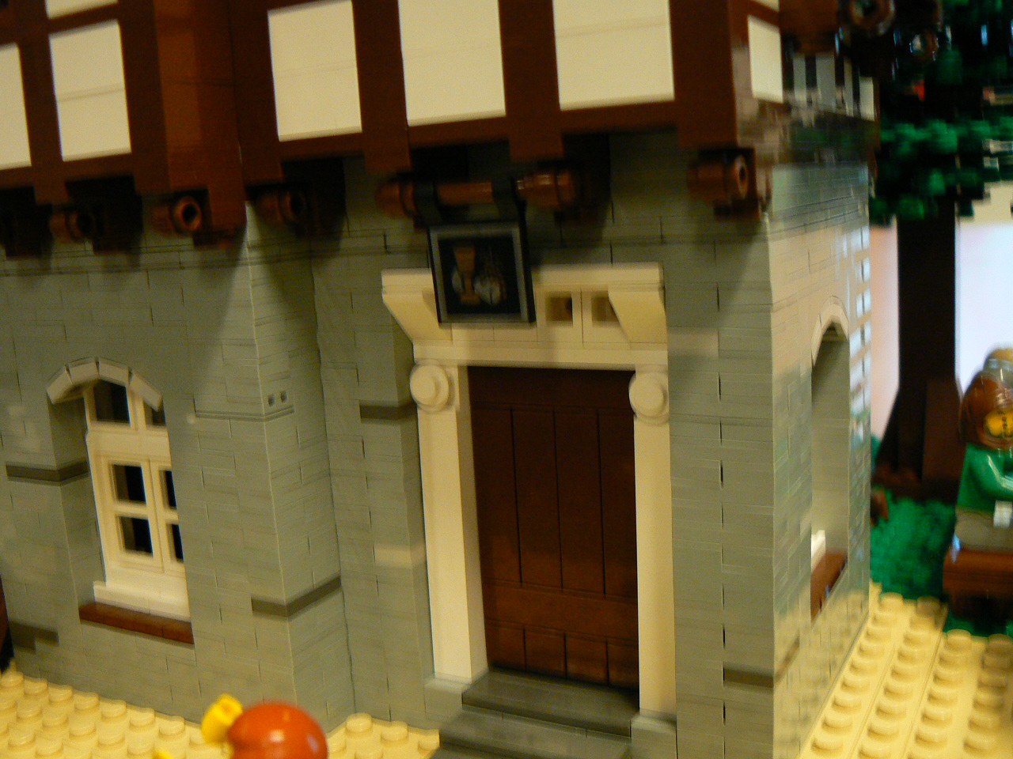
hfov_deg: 51.4
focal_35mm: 36
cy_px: 380
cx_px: 506
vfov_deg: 39.7
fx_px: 1054
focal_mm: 6
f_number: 2.8
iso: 200
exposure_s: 1/15
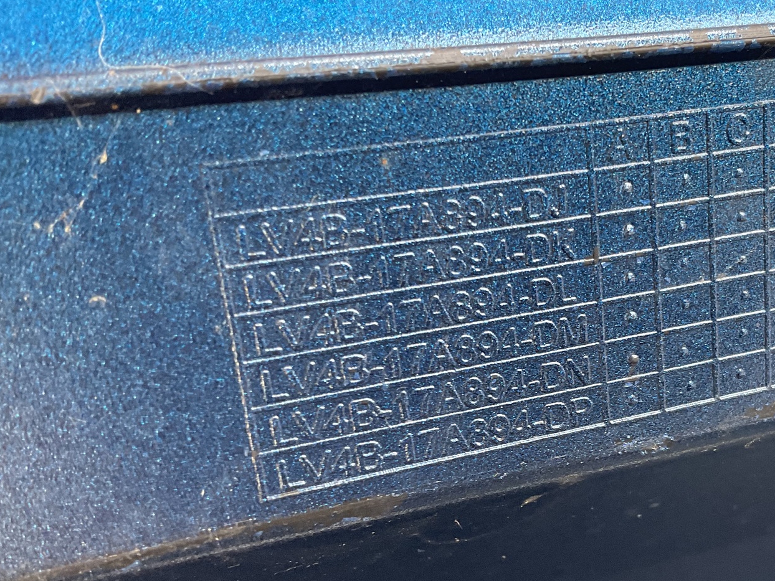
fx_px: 1052
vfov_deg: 30.6
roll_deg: +11.8
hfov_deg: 39.2
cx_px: 592
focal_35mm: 47
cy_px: 405
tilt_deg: +0.3
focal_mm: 3
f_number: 1.8
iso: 100
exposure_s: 1/60
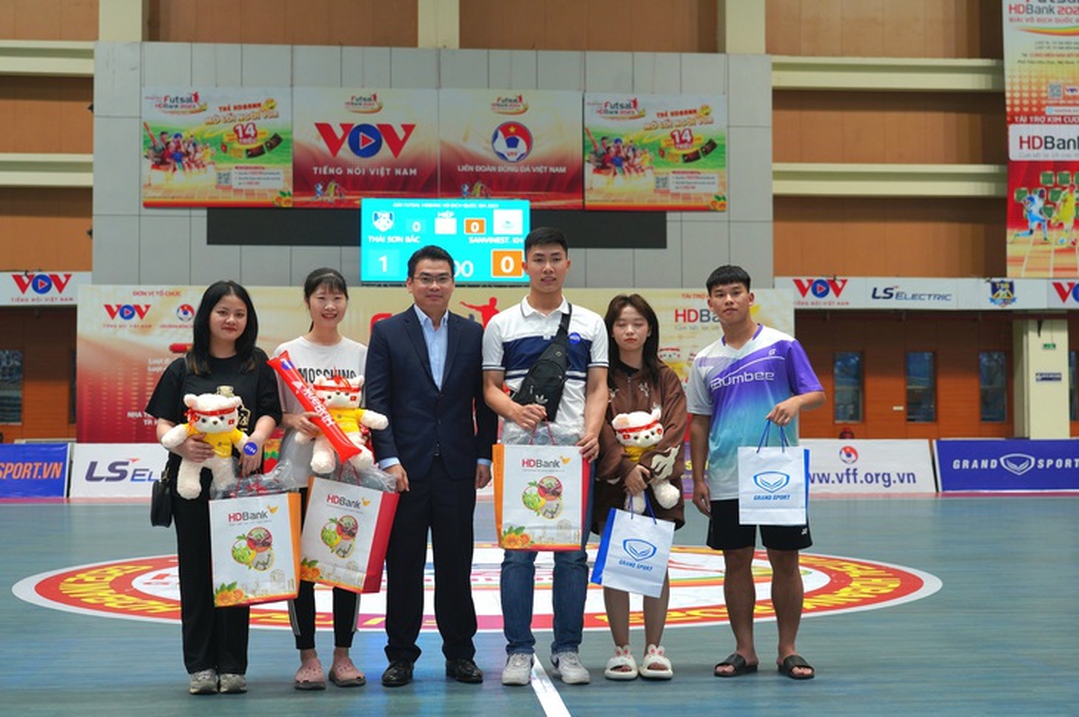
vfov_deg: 26.4
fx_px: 1527
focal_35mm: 51
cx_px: 540
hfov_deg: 38.9
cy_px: 358
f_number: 4.5
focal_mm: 51
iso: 1250
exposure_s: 1/100
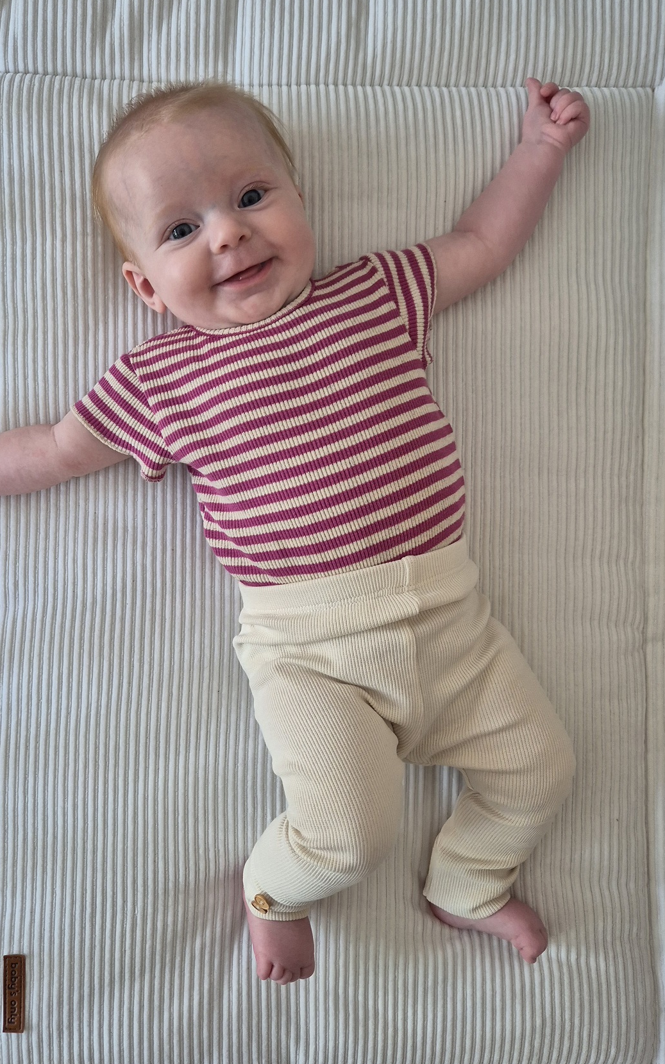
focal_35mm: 25
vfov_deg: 72.5
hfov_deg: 48.9
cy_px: 520
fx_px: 725
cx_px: 257
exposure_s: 1/100
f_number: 1.8
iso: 125
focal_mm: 5.4
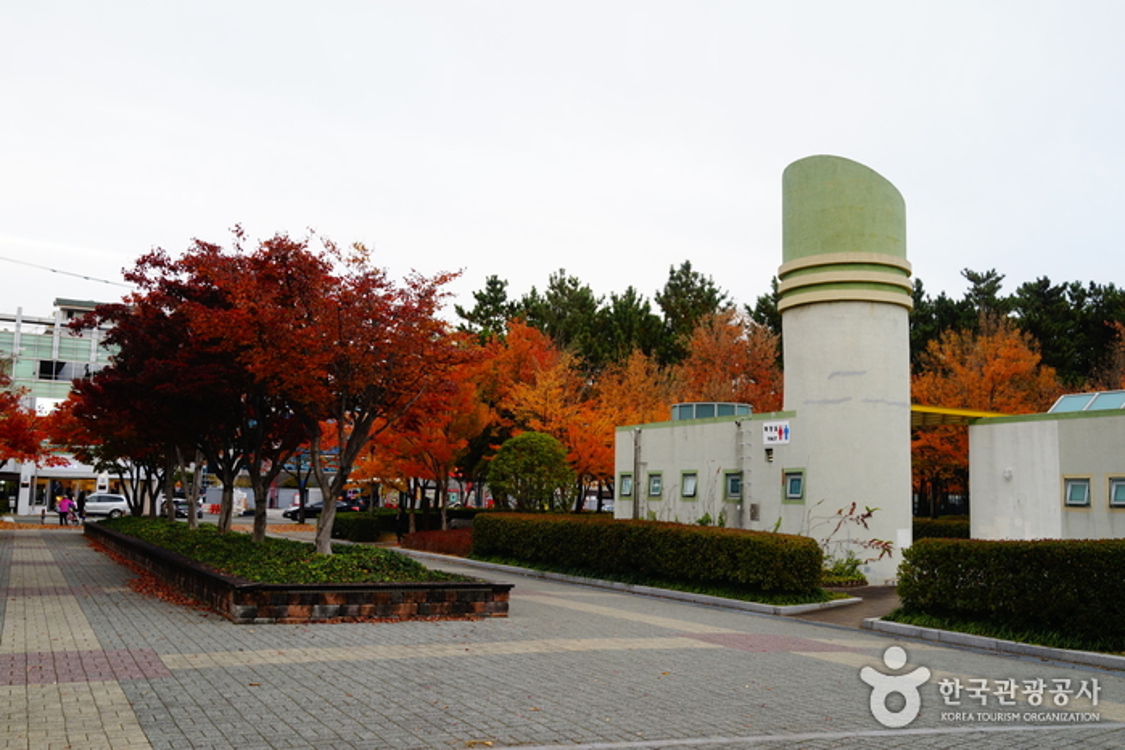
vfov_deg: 37.9
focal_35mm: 35
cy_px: 375
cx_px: 562
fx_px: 1094
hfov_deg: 54.4
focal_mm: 35
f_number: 4
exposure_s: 1/80
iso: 640
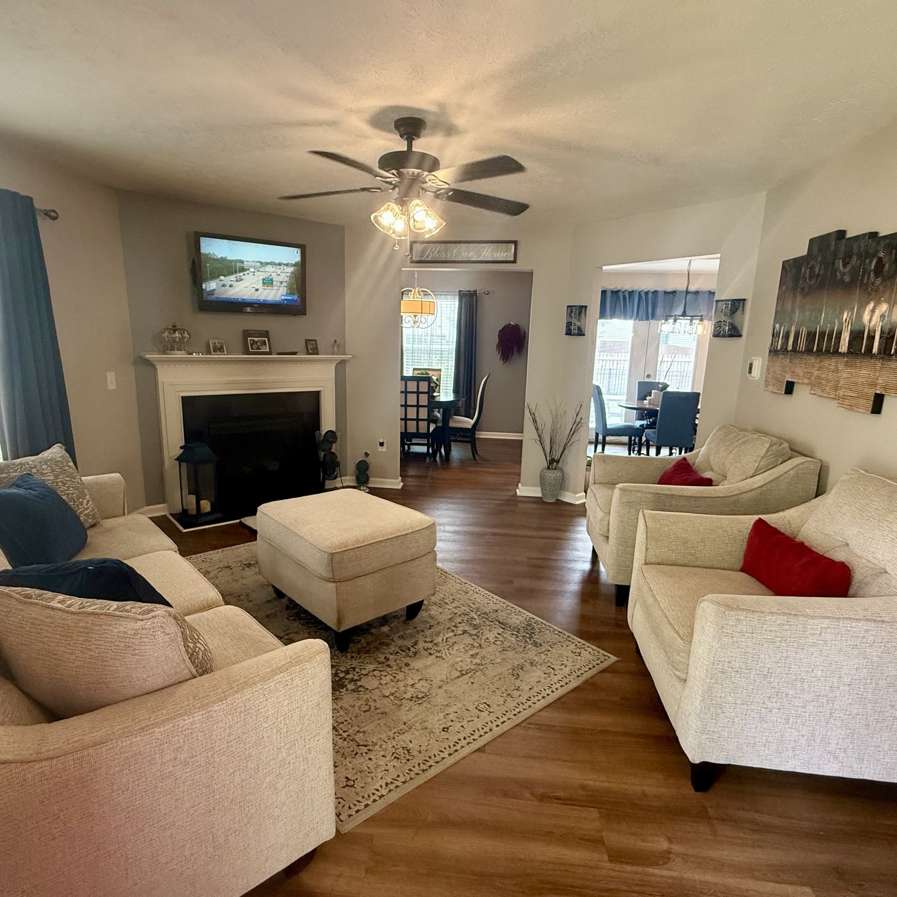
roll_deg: -1.3
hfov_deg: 77.7
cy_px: 458
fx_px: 557
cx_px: 438
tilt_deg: -11.7
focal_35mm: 19
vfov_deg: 77.7
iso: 320
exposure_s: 1/120
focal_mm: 2.22
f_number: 2.2
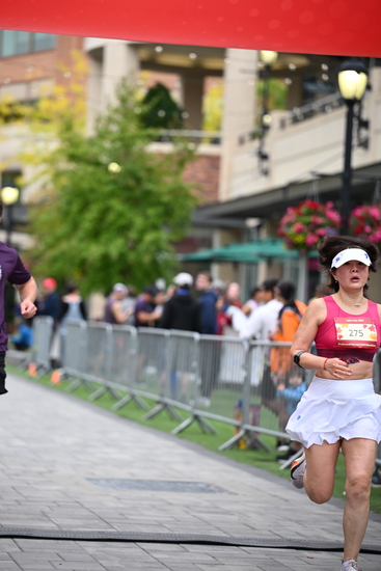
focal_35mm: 125
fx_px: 1983
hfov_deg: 11.0
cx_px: 190
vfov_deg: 16.4
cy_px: 286
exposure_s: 1/2000
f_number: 2.8
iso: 640
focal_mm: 125
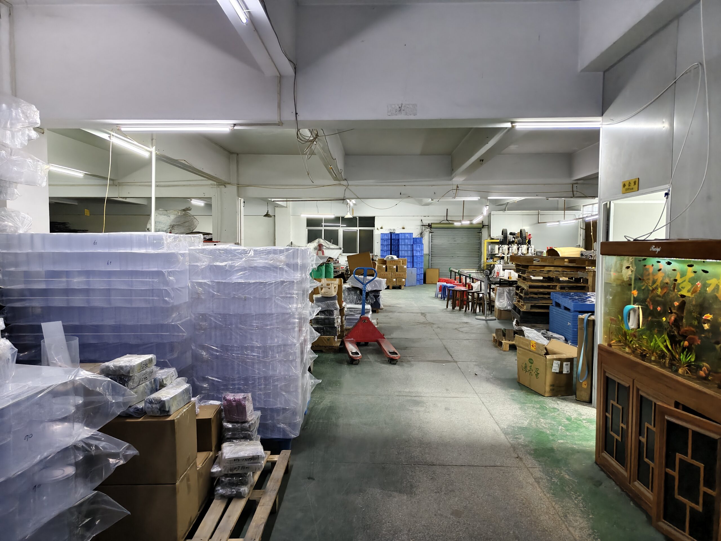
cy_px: 270
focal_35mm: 23
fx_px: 479
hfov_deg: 73.9
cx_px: 360
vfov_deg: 58.9
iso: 339
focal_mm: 5.56
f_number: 1.88
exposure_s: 1/50
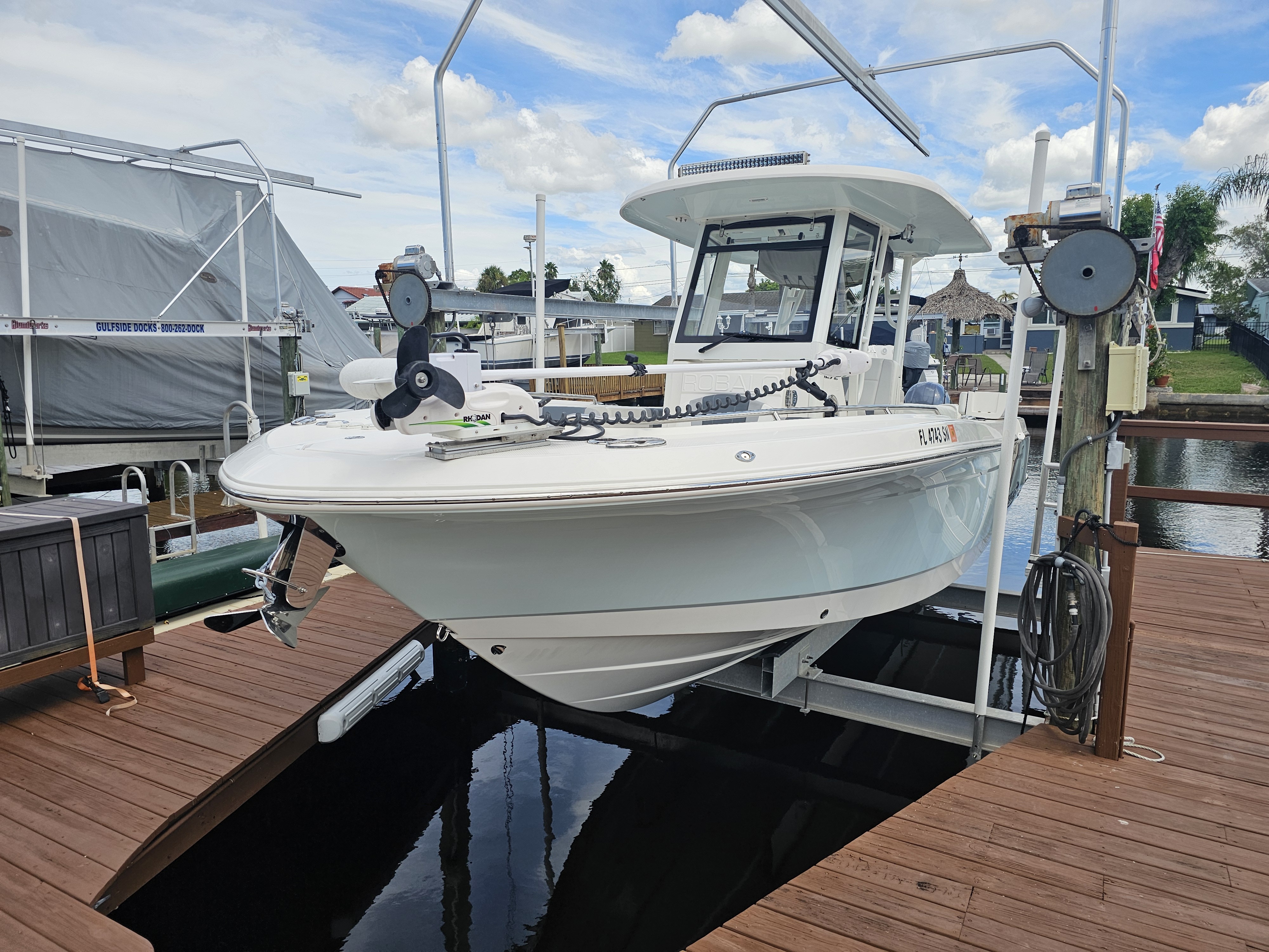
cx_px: 634
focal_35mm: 23
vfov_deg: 58.9
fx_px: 843
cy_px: 476
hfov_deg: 73.9
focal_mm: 6.3
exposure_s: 1/2000
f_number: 1.7
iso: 25
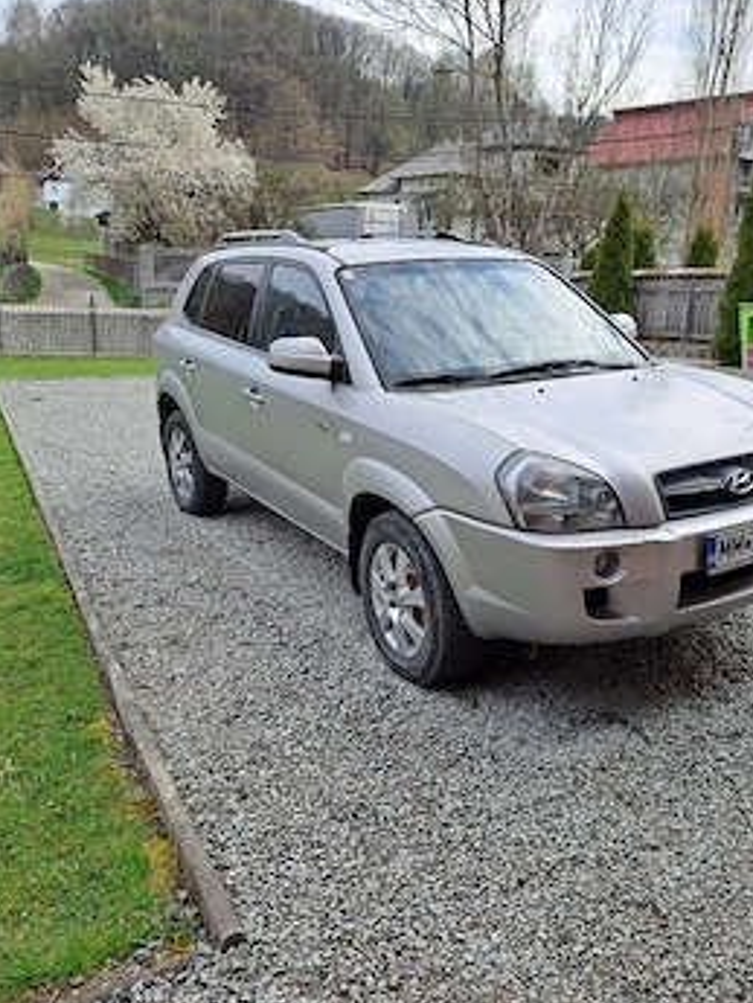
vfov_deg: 61.6
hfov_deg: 48.2
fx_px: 841
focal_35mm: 29
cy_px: 474
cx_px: 407
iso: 32
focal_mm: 4.65
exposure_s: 1/625
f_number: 1.8
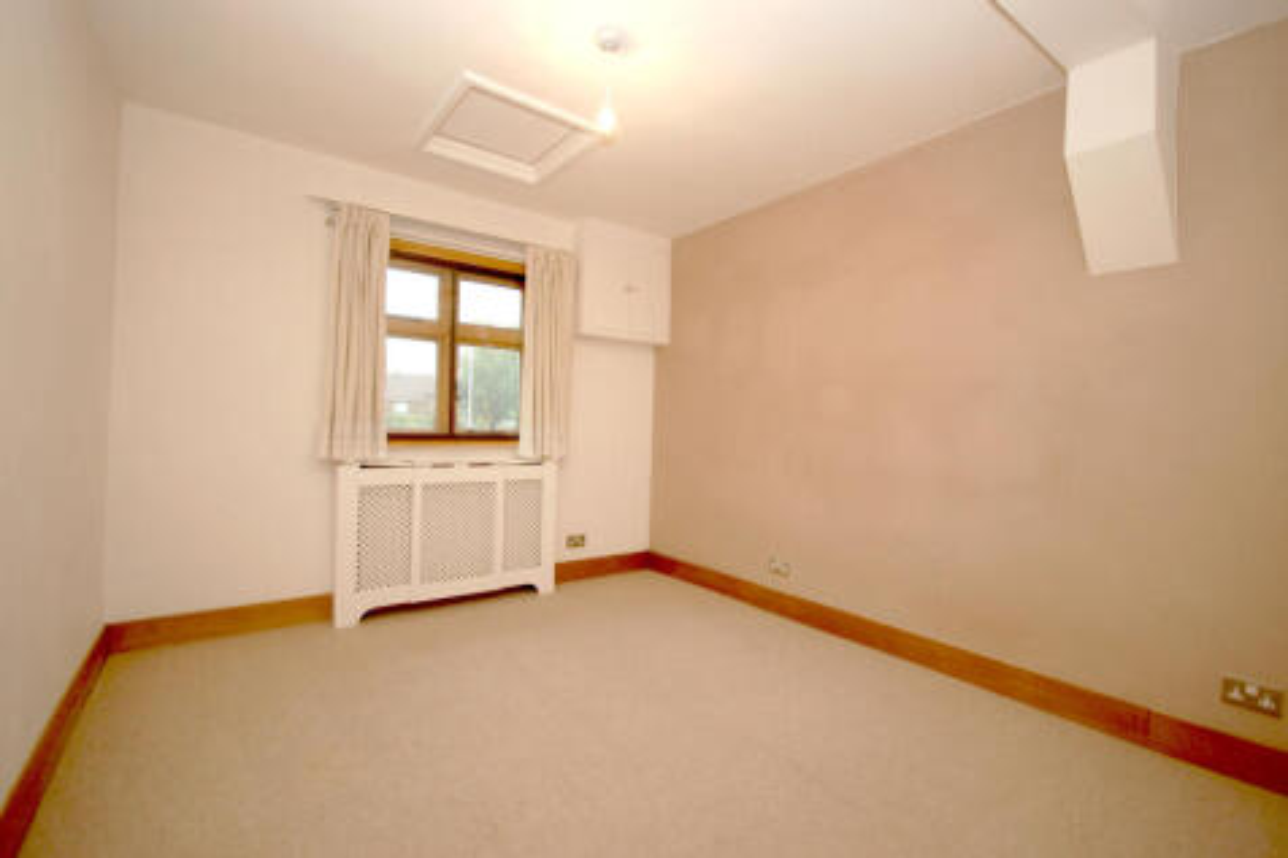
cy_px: 429
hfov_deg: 100.4
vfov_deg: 77.3
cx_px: 644
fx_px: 536
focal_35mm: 15
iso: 400
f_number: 4
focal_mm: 10
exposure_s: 1/60
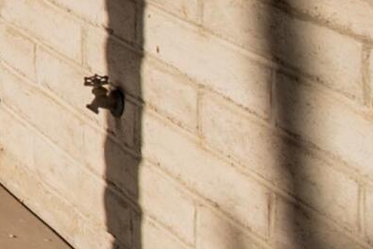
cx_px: -587
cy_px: -330
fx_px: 1192
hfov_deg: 12.6
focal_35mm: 115
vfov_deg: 10.4
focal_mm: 10
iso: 100
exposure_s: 1/80
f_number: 13
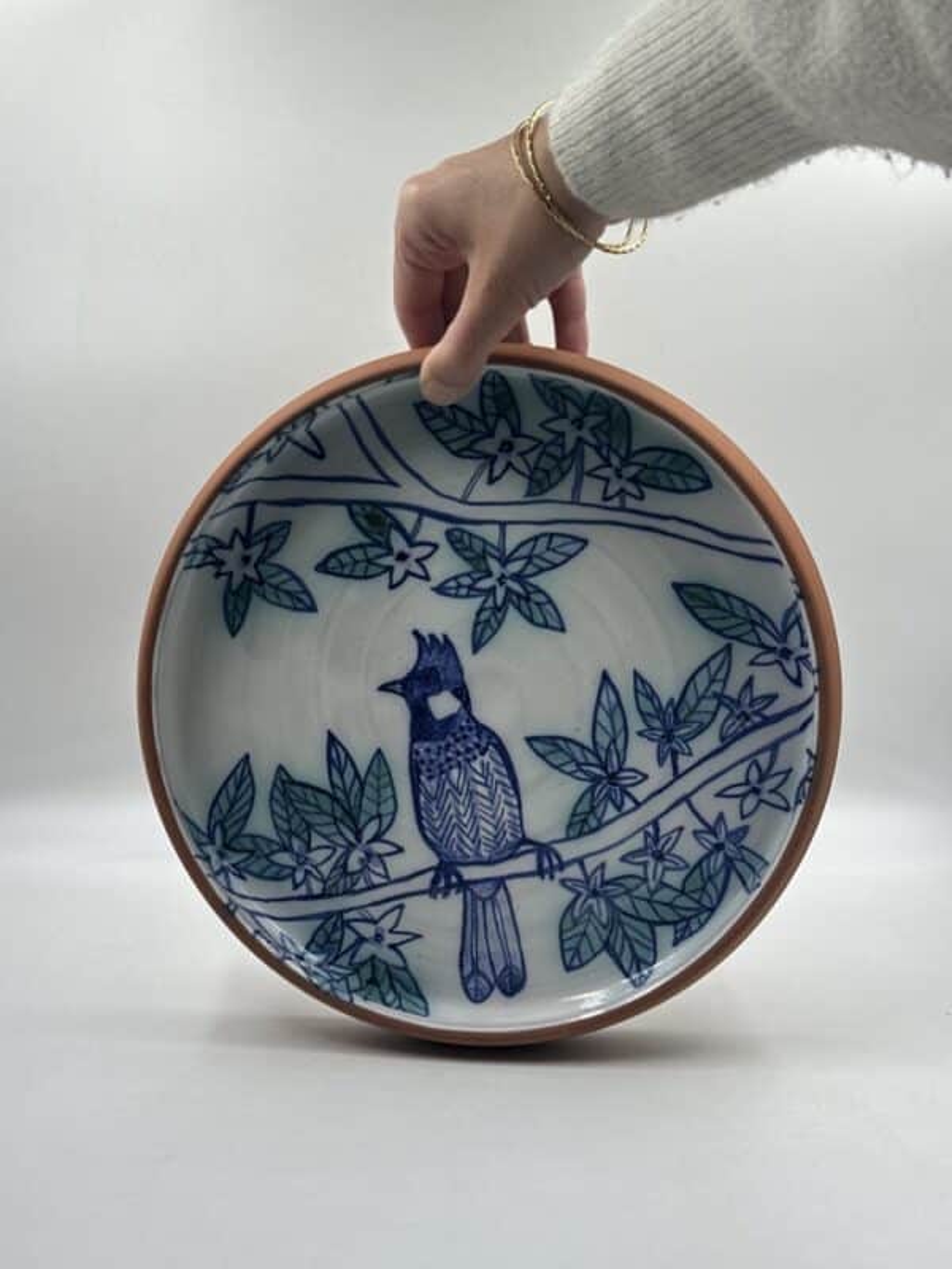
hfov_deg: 30.3
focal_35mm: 48
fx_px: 1760
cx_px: 476
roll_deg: -1.7
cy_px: 634
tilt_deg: -11.8
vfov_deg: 39.7
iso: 64
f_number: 1.78
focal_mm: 6.86
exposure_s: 1/358
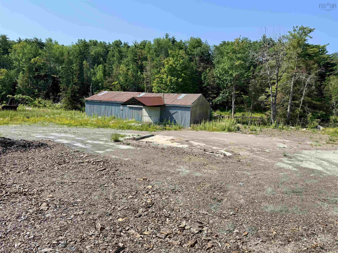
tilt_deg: -5.7
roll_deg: -2.2
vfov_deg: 56.8
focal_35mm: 24
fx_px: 234
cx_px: 169
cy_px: 126
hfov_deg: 71.6
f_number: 1.78
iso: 80
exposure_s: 1/3584
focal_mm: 6.76
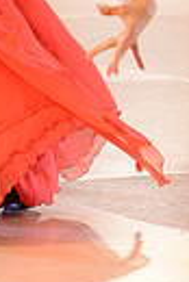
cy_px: -223
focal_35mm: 454
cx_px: -8
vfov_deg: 4.5
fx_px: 3565
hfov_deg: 3.0
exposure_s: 1/250
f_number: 3.5
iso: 1600
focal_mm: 102
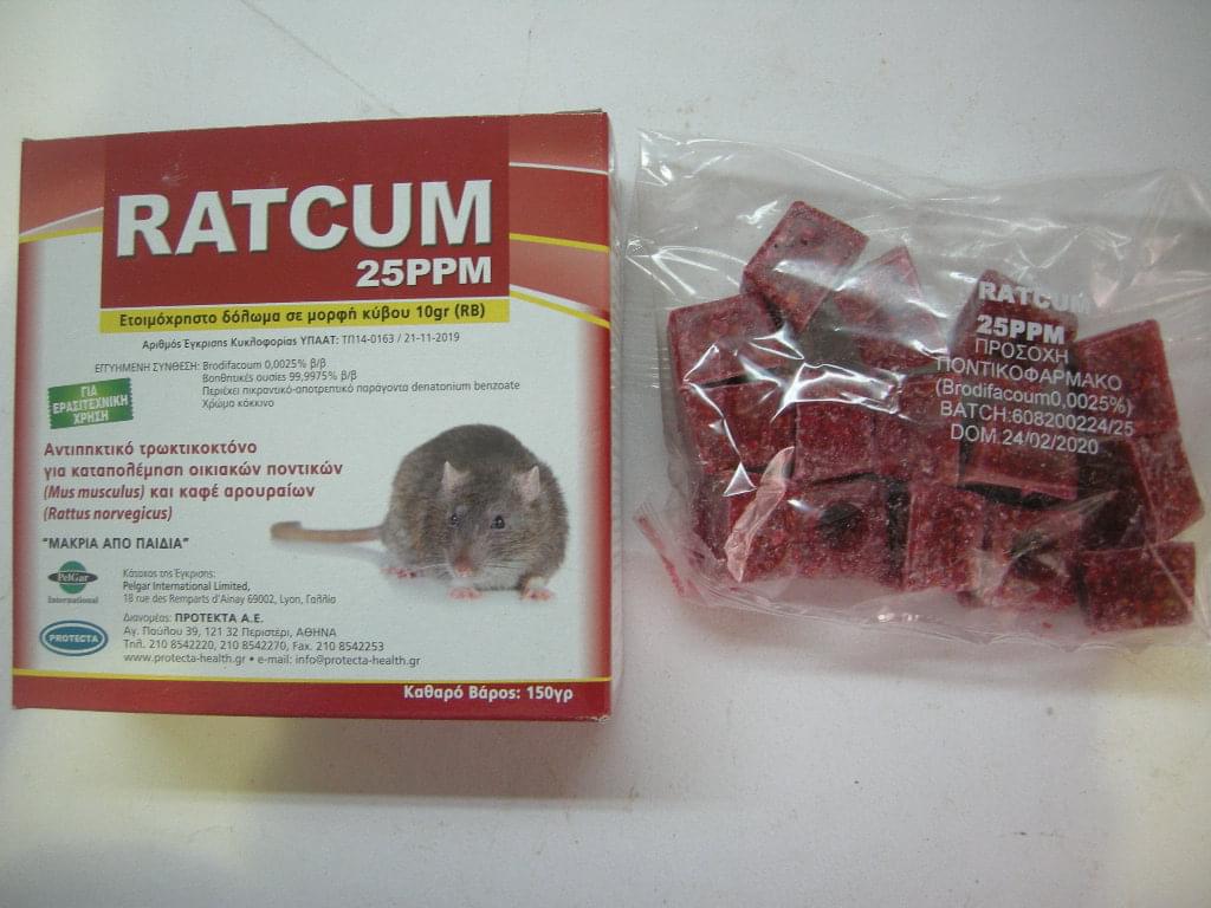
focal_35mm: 36
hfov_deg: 51.4
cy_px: 454
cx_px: 606
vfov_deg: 39.7
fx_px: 1259
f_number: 2.7
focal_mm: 7.5
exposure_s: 1/45.8
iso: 130
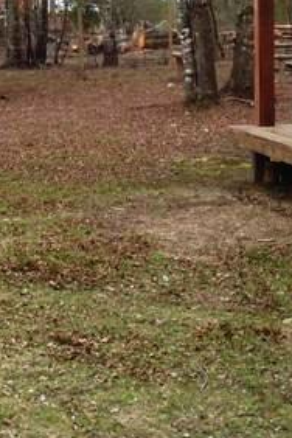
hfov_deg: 12.2
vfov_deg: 17.9
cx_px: 96
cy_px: 14
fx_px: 1363
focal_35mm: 112
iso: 80
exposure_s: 1/350
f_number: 2.8
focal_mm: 6.3
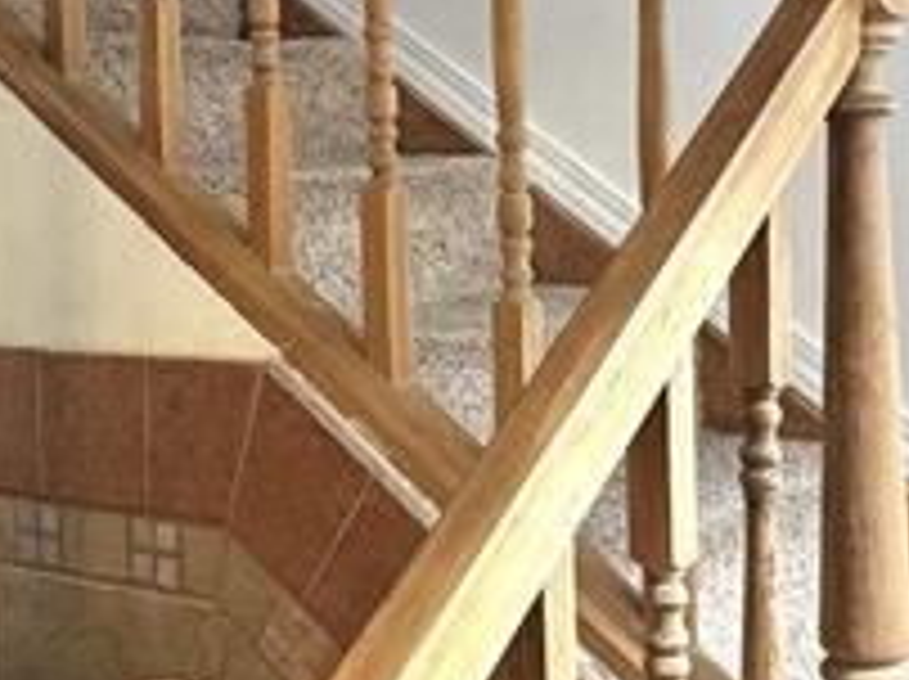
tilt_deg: -2.5
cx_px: 266
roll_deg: +1.8
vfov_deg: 20.6
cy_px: 194
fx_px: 1862
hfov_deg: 27.2
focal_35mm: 71
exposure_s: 1/120
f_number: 2.2
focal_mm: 2.22
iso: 200
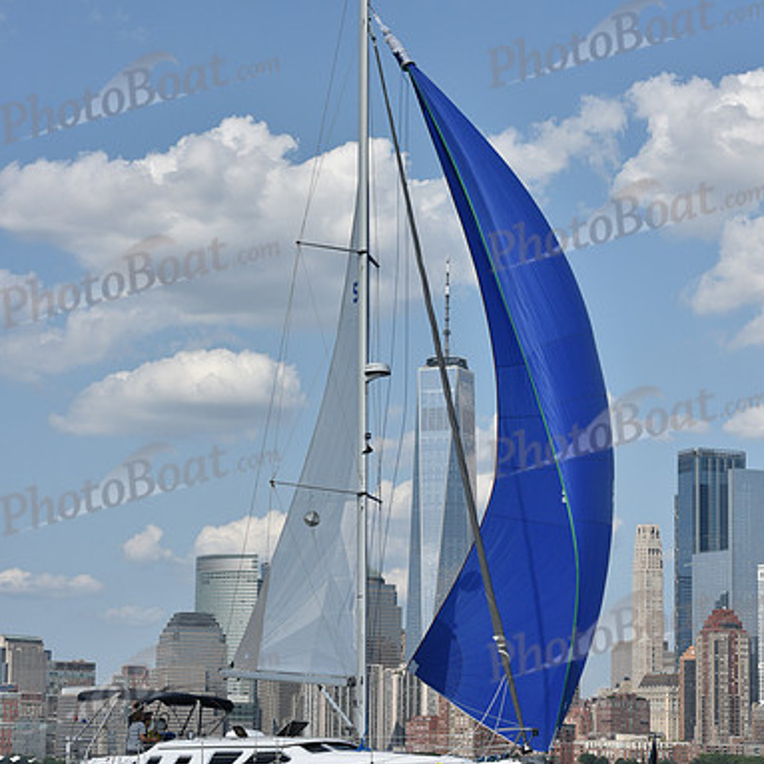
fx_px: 2247
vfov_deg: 19.3
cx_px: 384
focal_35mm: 90
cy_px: 353
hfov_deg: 19.3
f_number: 9
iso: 250
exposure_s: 1/1250
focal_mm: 70
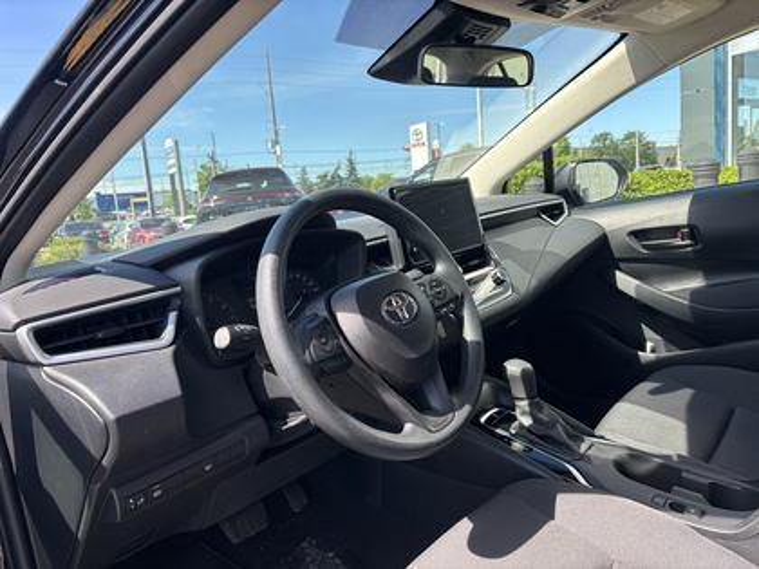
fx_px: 570
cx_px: 380
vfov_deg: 53.1
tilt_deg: -8.8
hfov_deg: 67.3
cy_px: 284
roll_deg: +5.2
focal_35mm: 26
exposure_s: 1/654
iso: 50
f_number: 1.6
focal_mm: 5.96
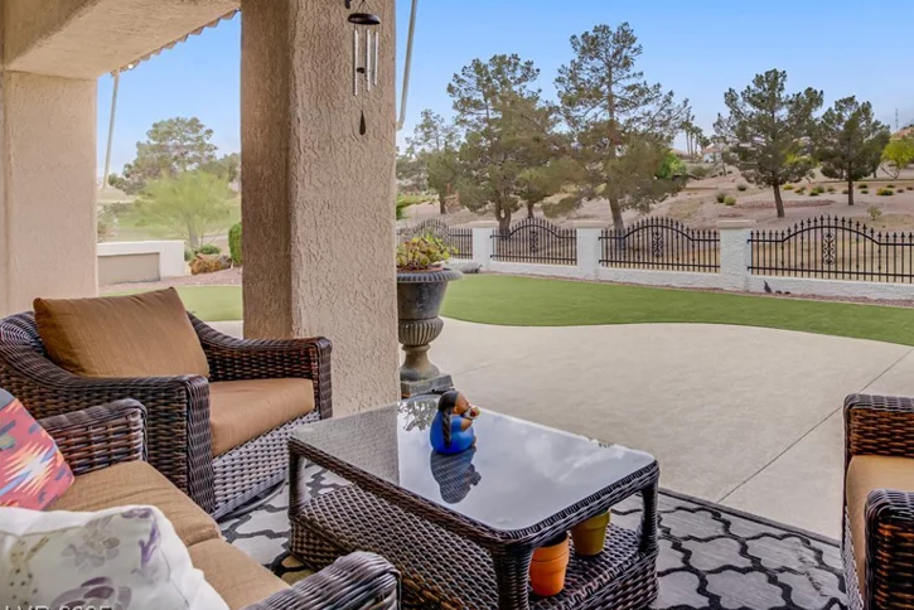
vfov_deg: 52.3
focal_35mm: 24
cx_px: 643
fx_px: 610
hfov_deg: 70.5
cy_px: 210
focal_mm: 17
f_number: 8
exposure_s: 1/200
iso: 100
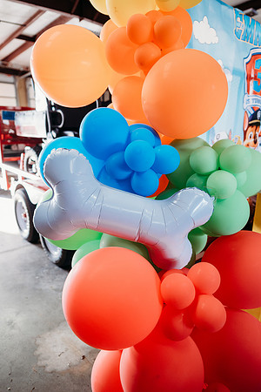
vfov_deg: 73.7
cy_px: 196
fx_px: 261
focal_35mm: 24
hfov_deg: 53.1
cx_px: 130
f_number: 2.5
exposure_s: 1/250
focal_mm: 24
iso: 1000
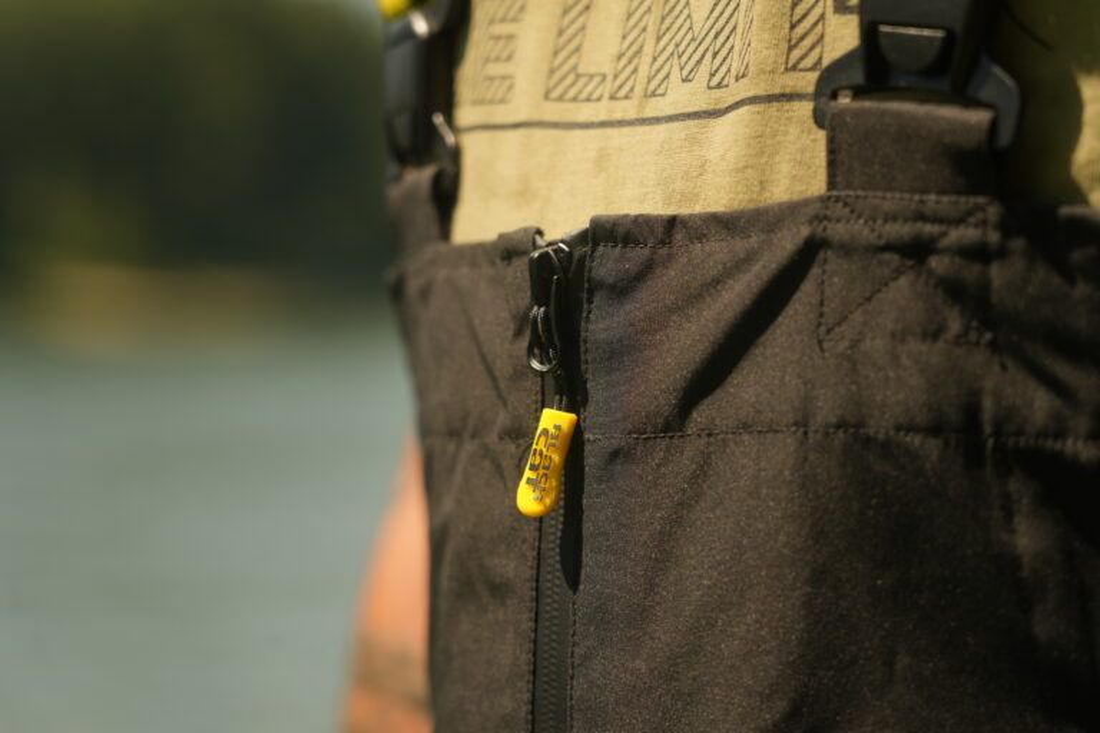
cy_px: 366
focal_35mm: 105
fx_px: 3208
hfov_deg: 19.5
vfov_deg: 13.0
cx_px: 550
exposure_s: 1/250
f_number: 4.5
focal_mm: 105
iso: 160
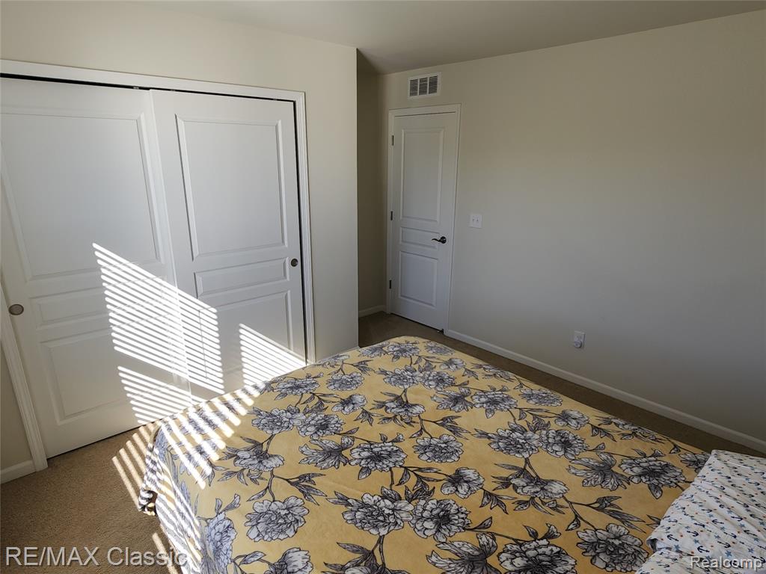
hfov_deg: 106.2
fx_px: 288
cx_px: 383
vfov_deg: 89.9
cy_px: 287
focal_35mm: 13
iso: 50
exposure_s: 1/270
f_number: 2.2
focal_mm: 2.2
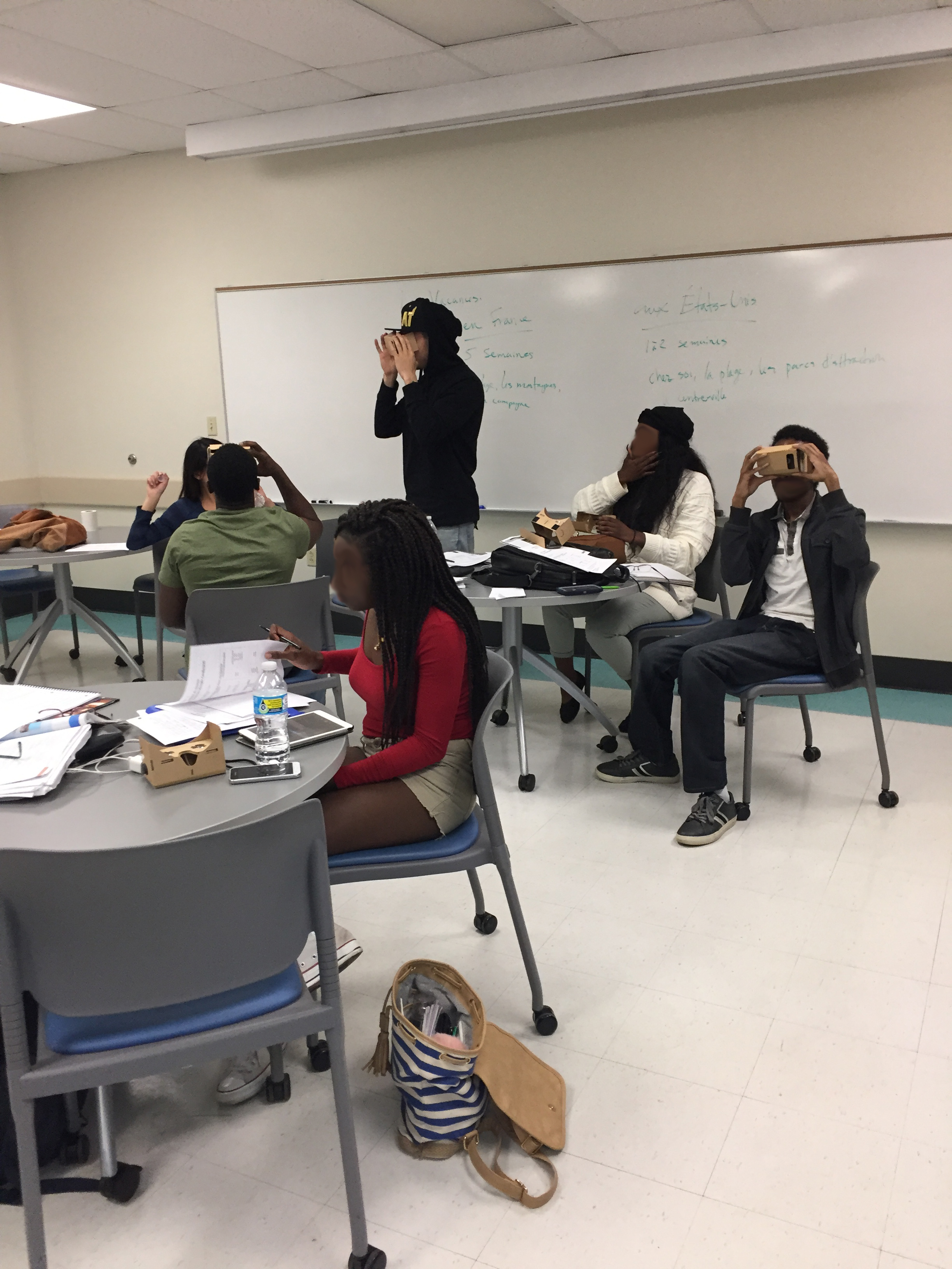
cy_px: 634
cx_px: 476
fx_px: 1063
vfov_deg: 61.7
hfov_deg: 48.2
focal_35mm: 29
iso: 50
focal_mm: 4.15
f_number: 2.2
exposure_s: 1/30
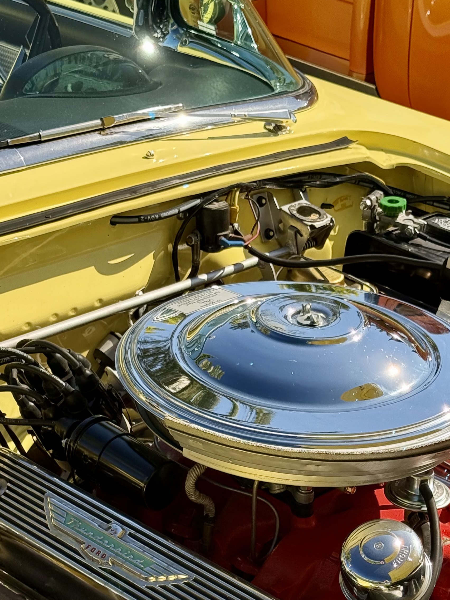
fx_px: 1473
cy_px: 507
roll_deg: -2.5
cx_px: 289
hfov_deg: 17.3
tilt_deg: -33.0
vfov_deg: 22.6
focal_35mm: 85
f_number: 1.78
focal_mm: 6.76
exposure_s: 1/1085
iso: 100
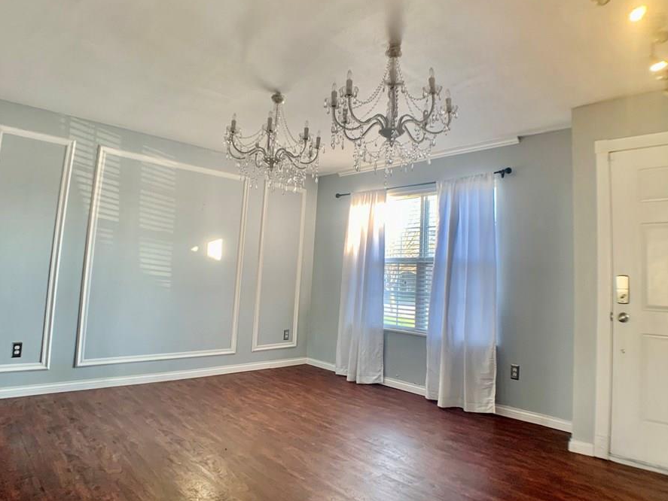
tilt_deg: +5.2
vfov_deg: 46.8
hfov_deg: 59.8
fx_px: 579
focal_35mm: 30
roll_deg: -5.3
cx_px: 372
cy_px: 232
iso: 100
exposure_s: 1/74
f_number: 1.8
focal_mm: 4.25
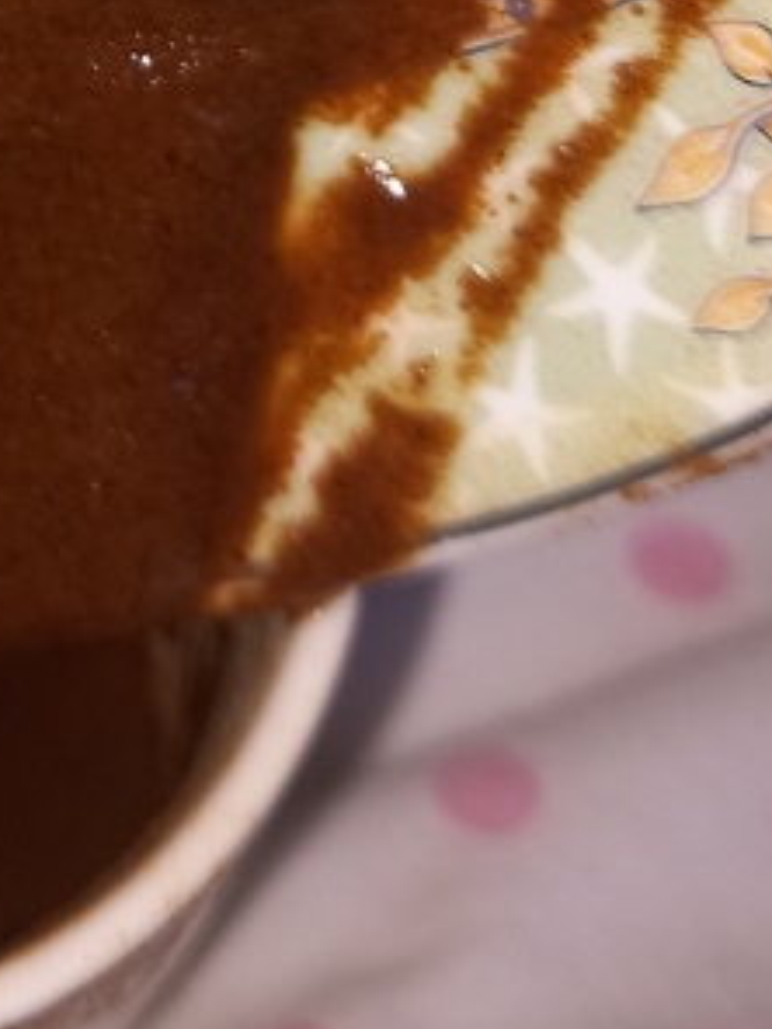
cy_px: -393
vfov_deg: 20.7
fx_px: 2498
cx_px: -243
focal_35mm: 84
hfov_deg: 16.6
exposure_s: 1/100
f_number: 1.8
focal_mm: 4
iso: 32
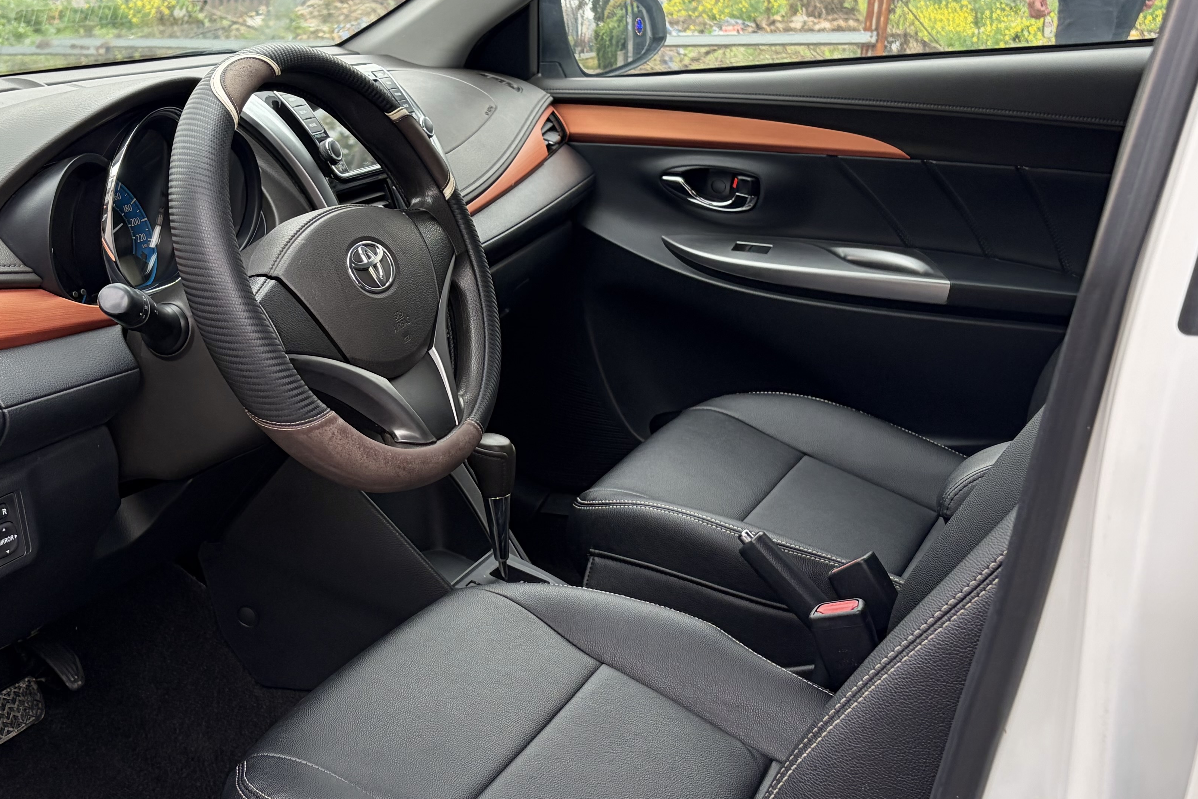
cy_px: 425
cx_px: 434
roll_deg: -0.2
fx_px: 1597
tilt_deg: -16.2
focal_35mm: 48
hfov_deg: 40.8
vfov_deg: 28.1
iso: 64
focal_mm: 5.96
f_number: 1.6
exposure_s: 1/121
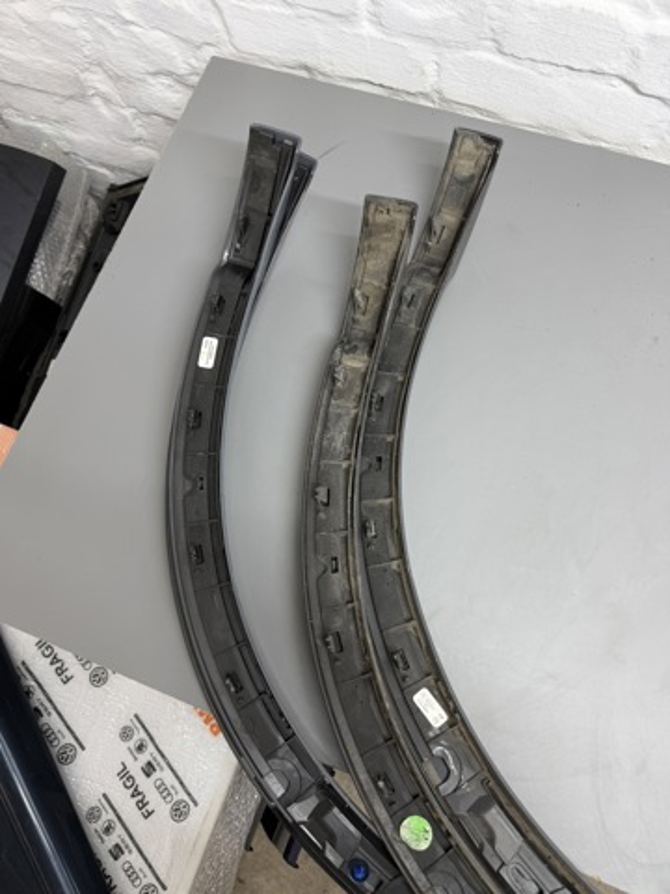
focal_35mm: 24
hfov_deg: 56.8
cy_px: 447
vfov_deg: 71.6
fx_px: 619
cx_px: 335
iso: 80
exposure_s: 1/100
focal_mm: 6.76
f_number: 1.78
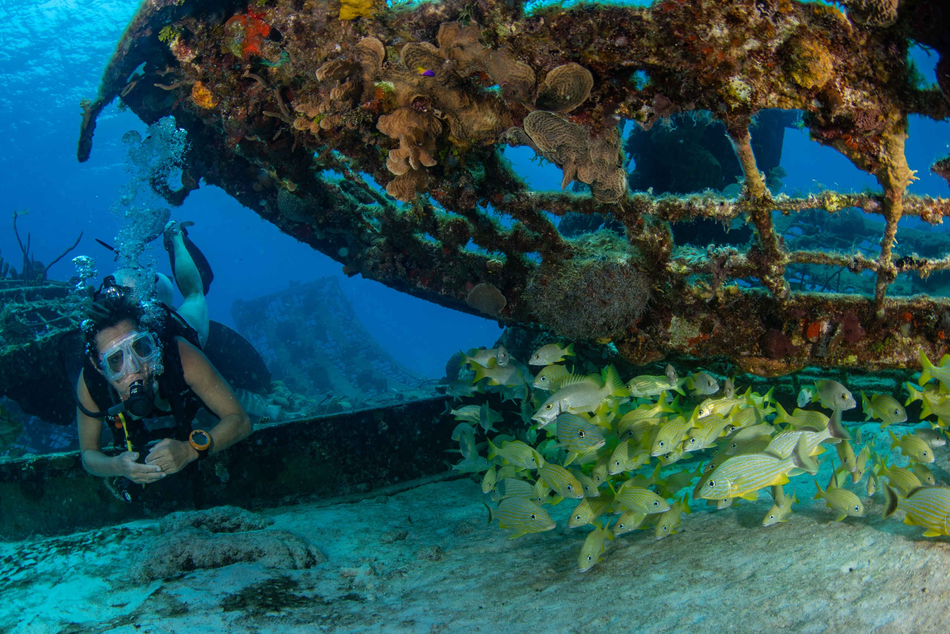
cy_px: 345
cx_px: 475
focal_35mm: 17
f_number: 7.1
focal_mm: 11
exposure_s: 1/125
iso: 125
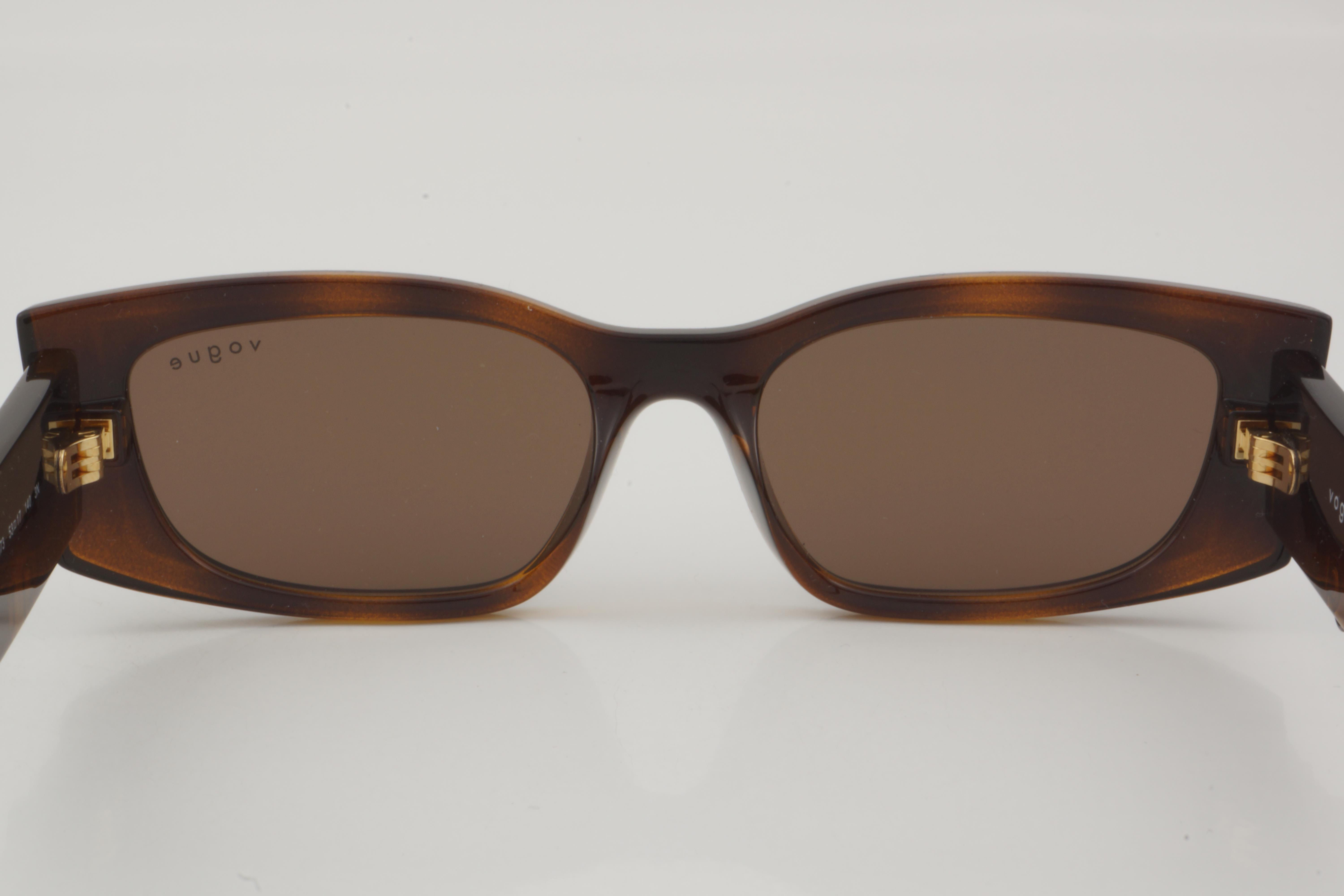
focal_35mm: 82
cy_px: 448
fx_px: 3080
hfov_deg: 24.6
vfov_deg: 16.6
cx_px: 672
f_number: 32
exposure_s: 1/3
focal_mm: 55
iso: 100
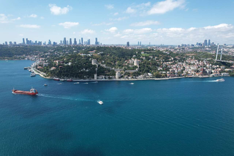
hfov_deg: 78.6
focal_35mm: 22
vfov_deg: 57.2
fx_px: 143
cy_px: 78
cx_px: 117
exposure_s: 1/1500
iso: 100
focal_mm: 8.38
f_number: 2.8
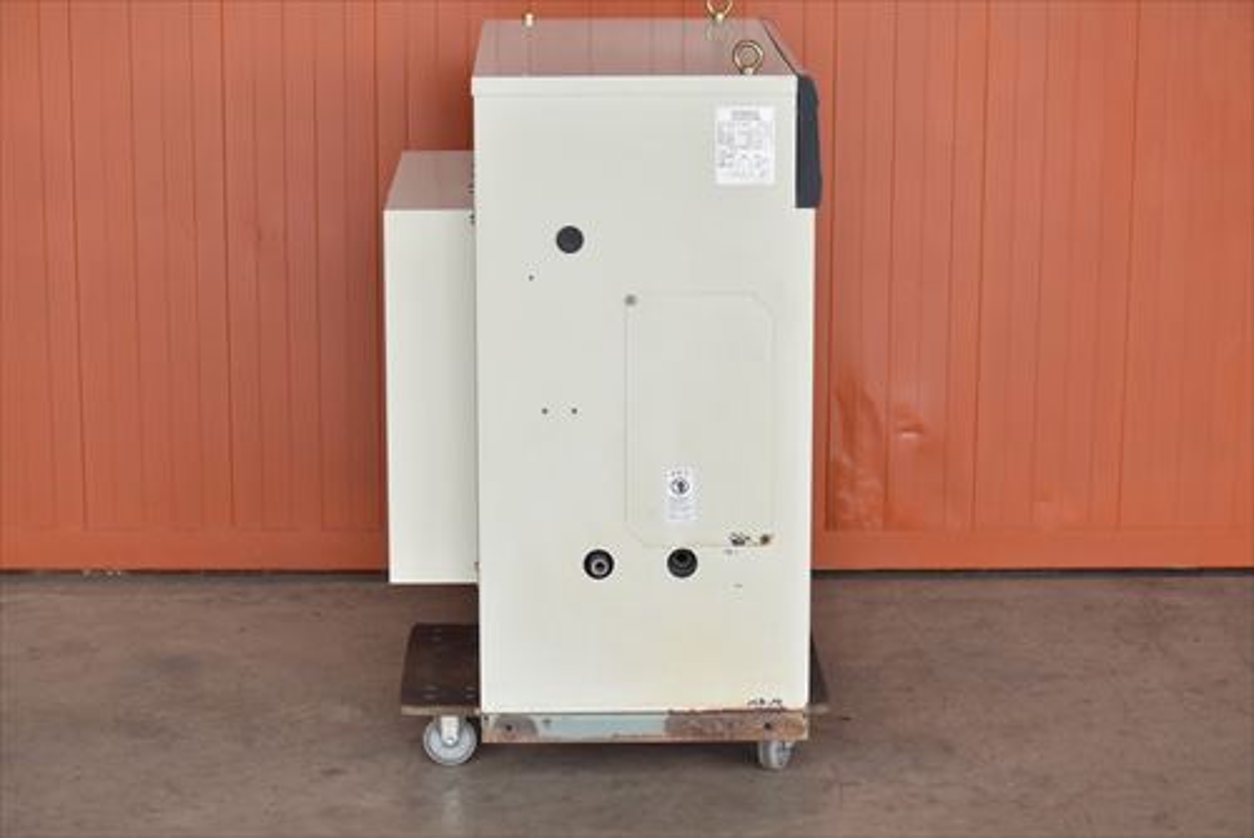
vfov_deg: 16.6
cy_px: 419
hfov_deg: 24.6
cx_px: 627
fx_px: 2875
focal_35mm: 82
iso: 1250
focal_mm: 55
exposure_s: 1/640
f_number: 6.3
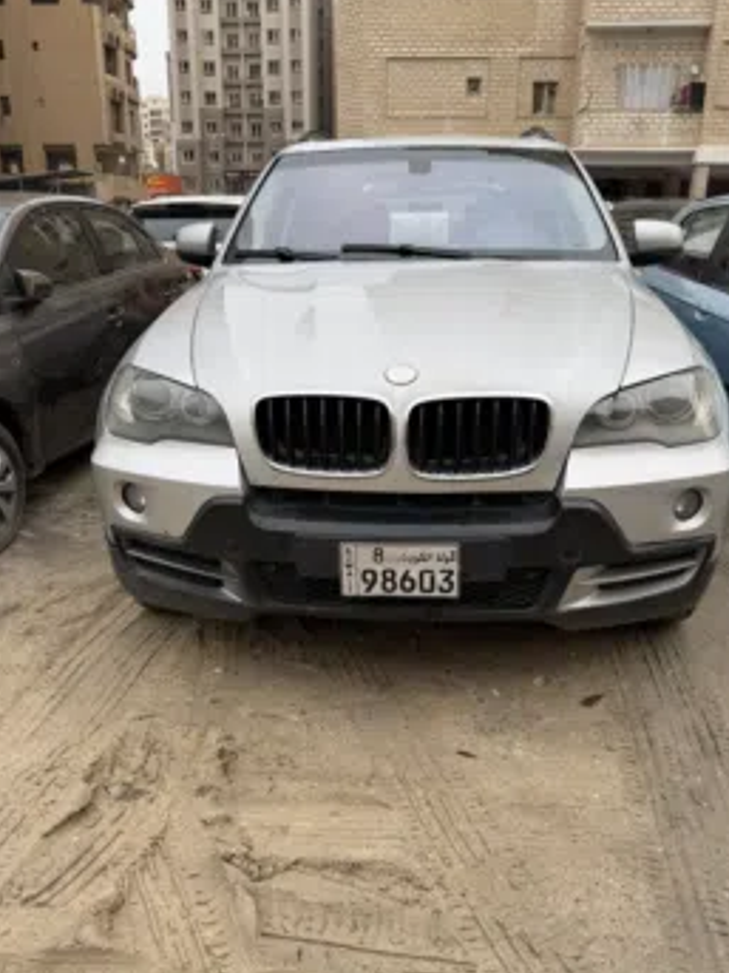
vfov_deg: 63.4
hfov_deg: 49.7
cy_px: 505
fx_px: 787
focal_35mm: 28
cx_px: 380
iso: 80
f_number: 1.78
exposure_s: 1/671
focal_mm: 6.76
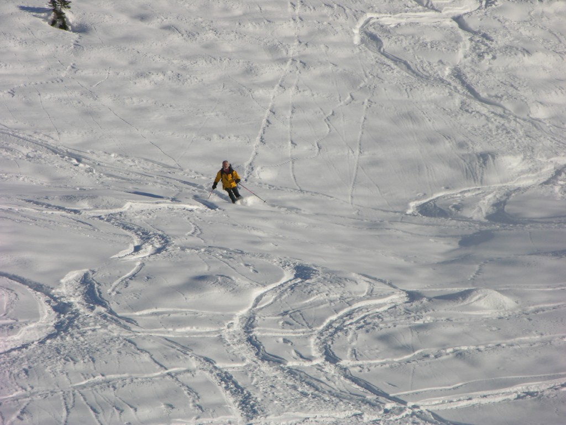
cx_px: 283
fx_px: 4578
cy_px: 212
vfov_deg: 5.3
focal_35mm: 280
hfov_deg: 7.1
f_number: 5.9
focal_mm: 71.2
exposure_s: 1/383
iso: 50
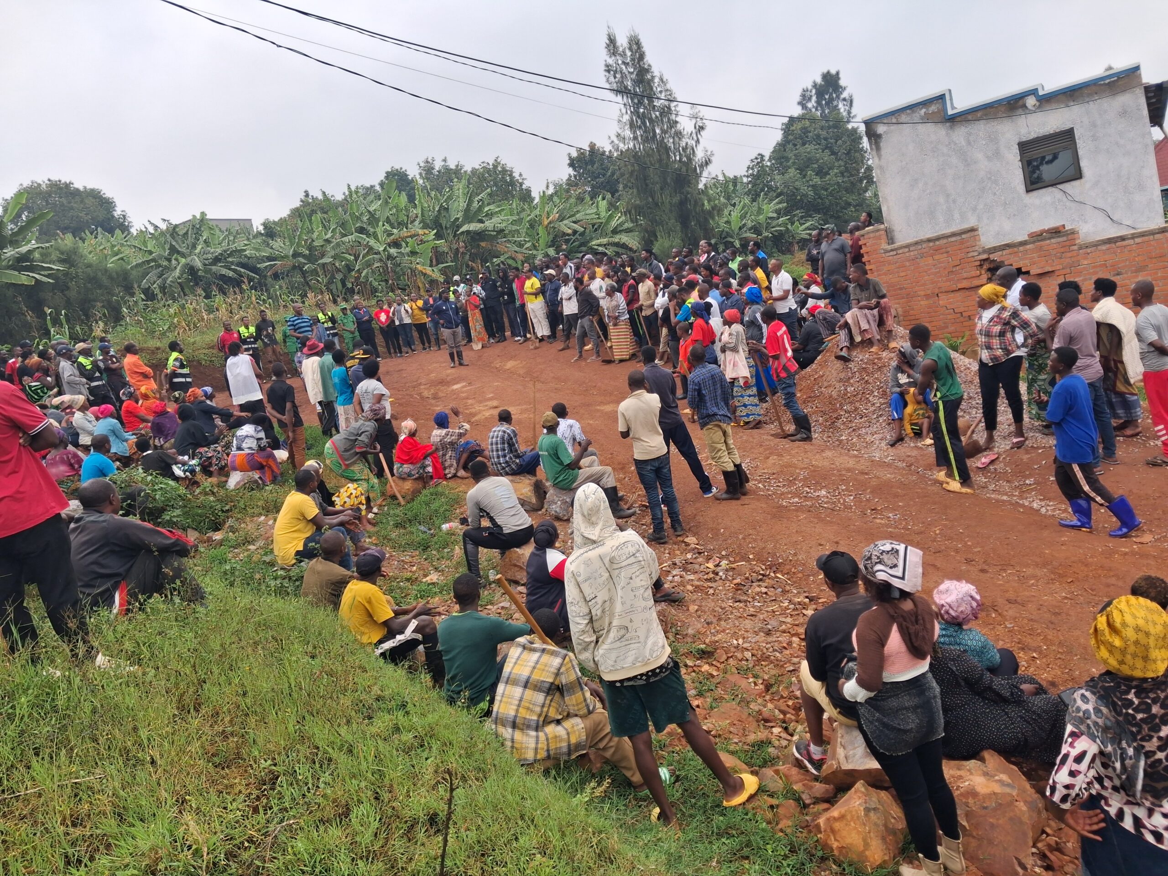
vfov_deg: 51.4
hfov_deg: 65.3
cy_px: 438
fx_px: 911
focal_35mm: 27
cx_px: 584
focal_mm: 4
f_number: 1.8
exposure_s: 1/411
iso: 25
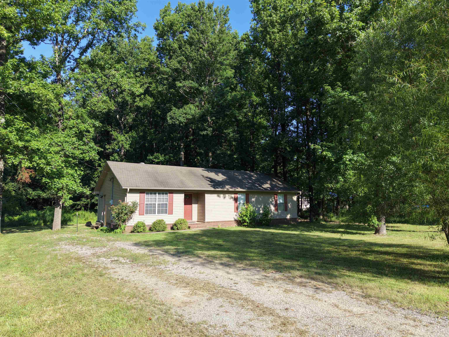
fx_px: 311
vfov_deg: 56.8
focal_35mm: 24
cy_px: 168
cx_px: 224
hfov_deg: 71.6
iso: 100
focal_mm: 8.67
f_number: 1.8
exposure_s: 1/1000
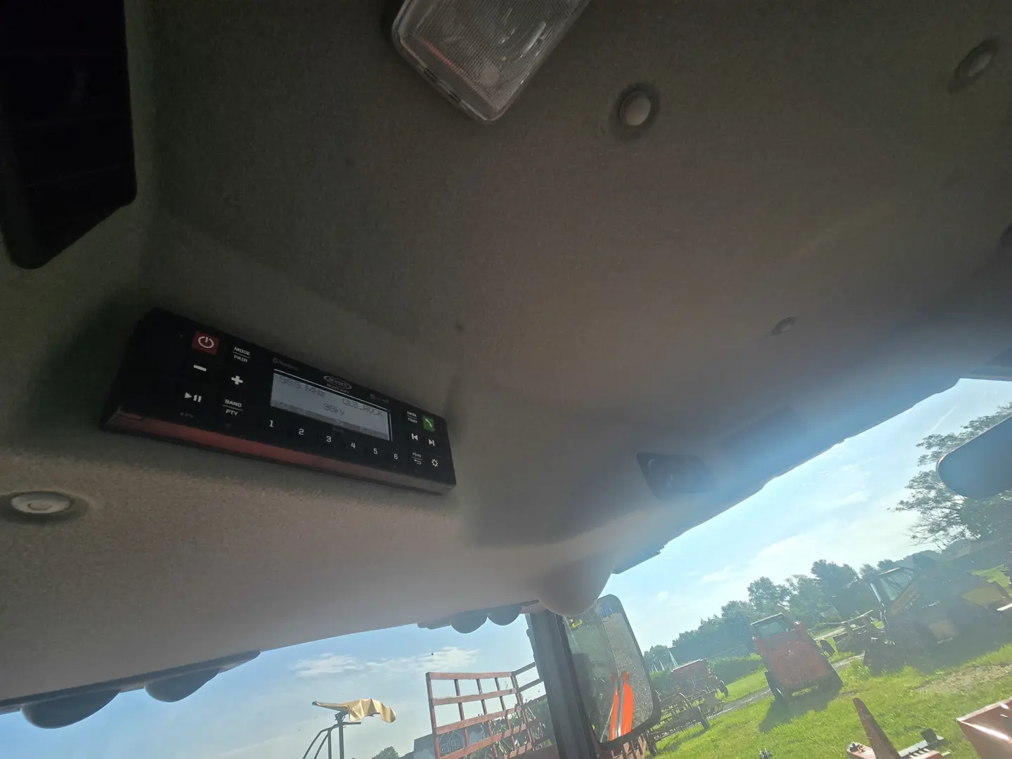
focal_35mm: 13
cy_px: 380
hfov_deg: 106.2
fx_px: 380
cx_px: 506
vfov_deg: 89.9
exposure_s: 1/880
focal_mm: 2.2
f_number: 2.2
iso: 50
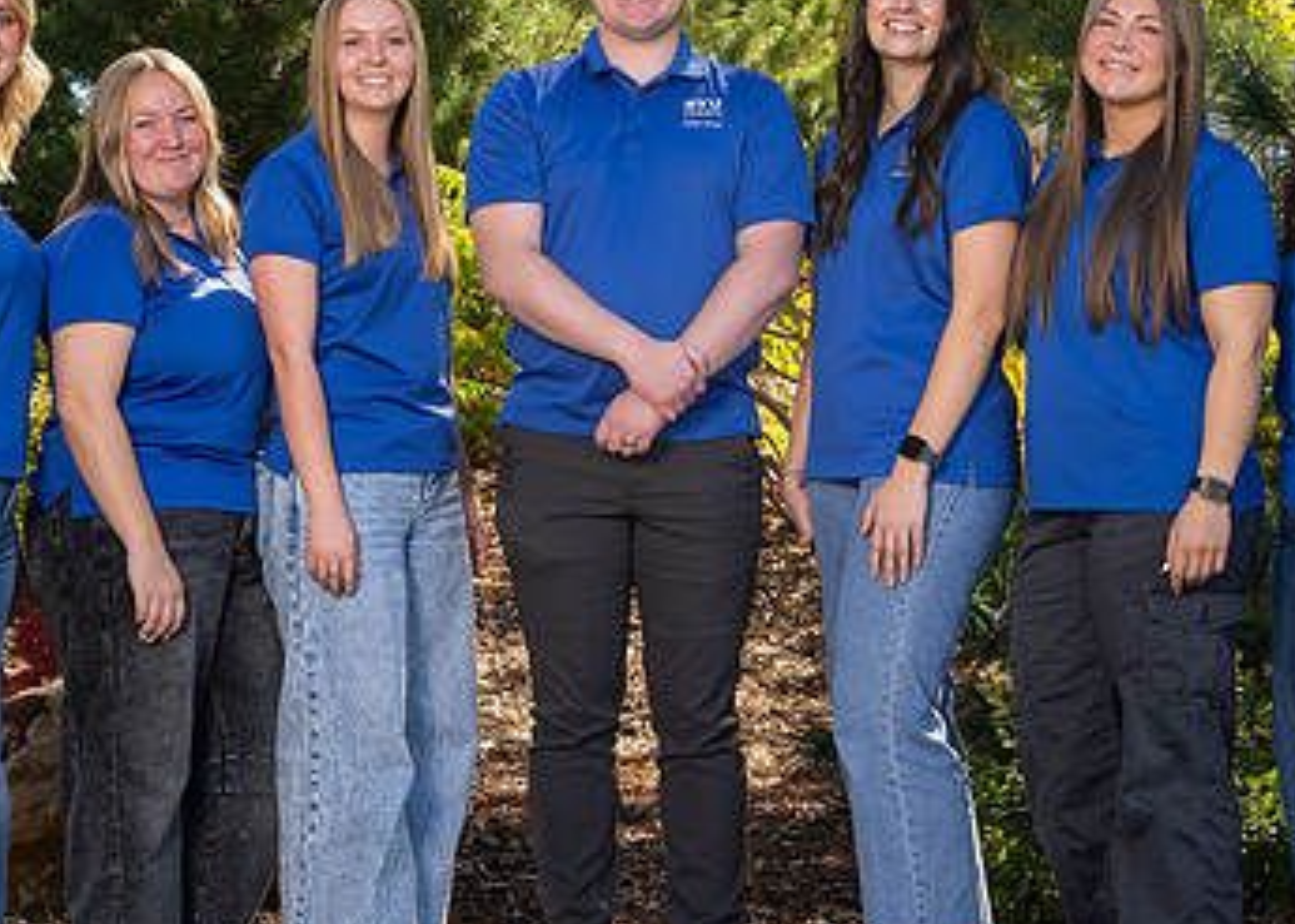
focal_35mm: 99
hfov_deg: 20.2
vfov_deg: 14.5
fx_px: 3639
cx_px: 721
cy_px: 440
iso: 100
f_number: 6.3
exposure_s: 1/125
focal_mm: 50
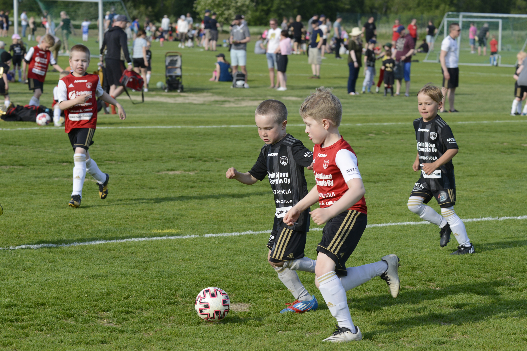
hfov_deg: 13.6
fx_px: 2210
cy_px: 188
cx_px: 269
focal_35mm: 151
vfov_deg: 9.1
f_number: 9
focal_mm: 140
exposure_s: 1/800
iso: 500
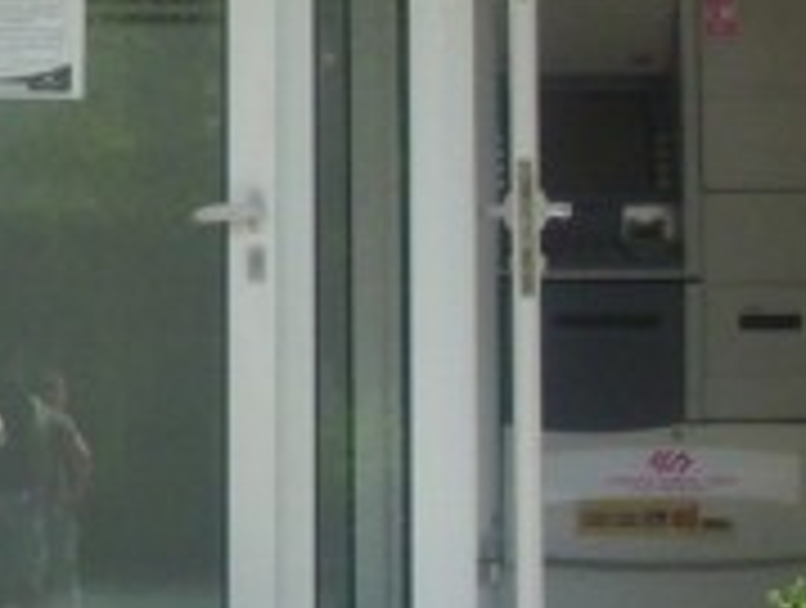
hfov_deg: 10.7
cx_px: -482
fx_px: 4130
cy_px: -18
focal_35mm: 177
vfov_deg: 8.4
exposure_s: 1/478
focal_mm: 6.2
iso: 50
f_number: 2.8
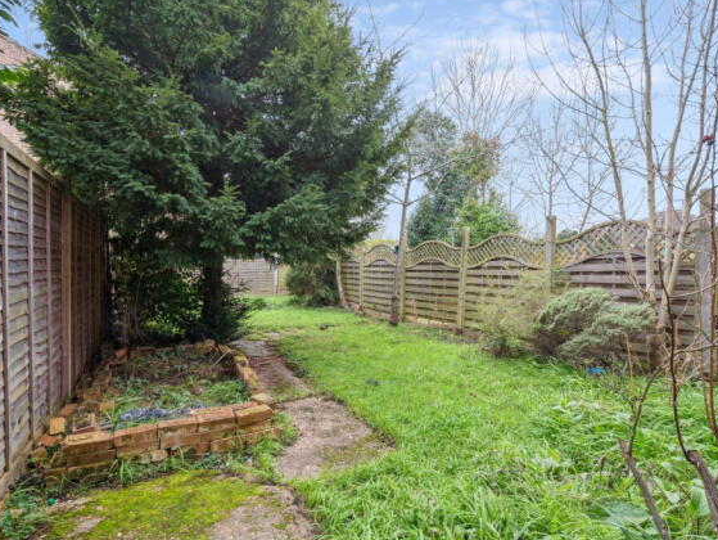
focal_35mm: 18
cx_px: 384
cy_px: 276
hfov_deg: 87.6
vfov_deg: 71.6
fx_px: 374
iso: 640
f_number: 10
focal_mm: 16
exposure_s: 1/50
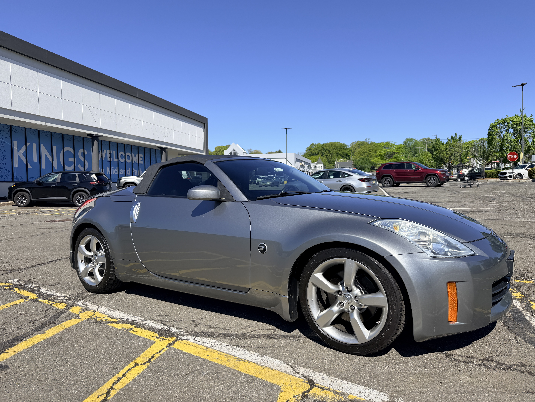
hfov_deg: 71.6
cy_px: 201
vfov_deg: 56.8
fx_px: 371
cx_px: 268
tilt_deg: -2.8
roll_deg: +0.6
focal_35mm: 24
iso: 80
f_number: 1.78
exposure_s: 1/4673
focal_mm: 6.76
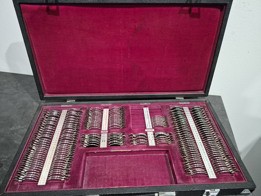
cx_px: 130
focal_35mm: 23
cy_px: 98
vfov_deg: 58.9
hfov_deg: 73.9
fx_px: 173
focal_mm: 5.4
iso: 1600
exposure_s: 1/100
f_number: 1.8
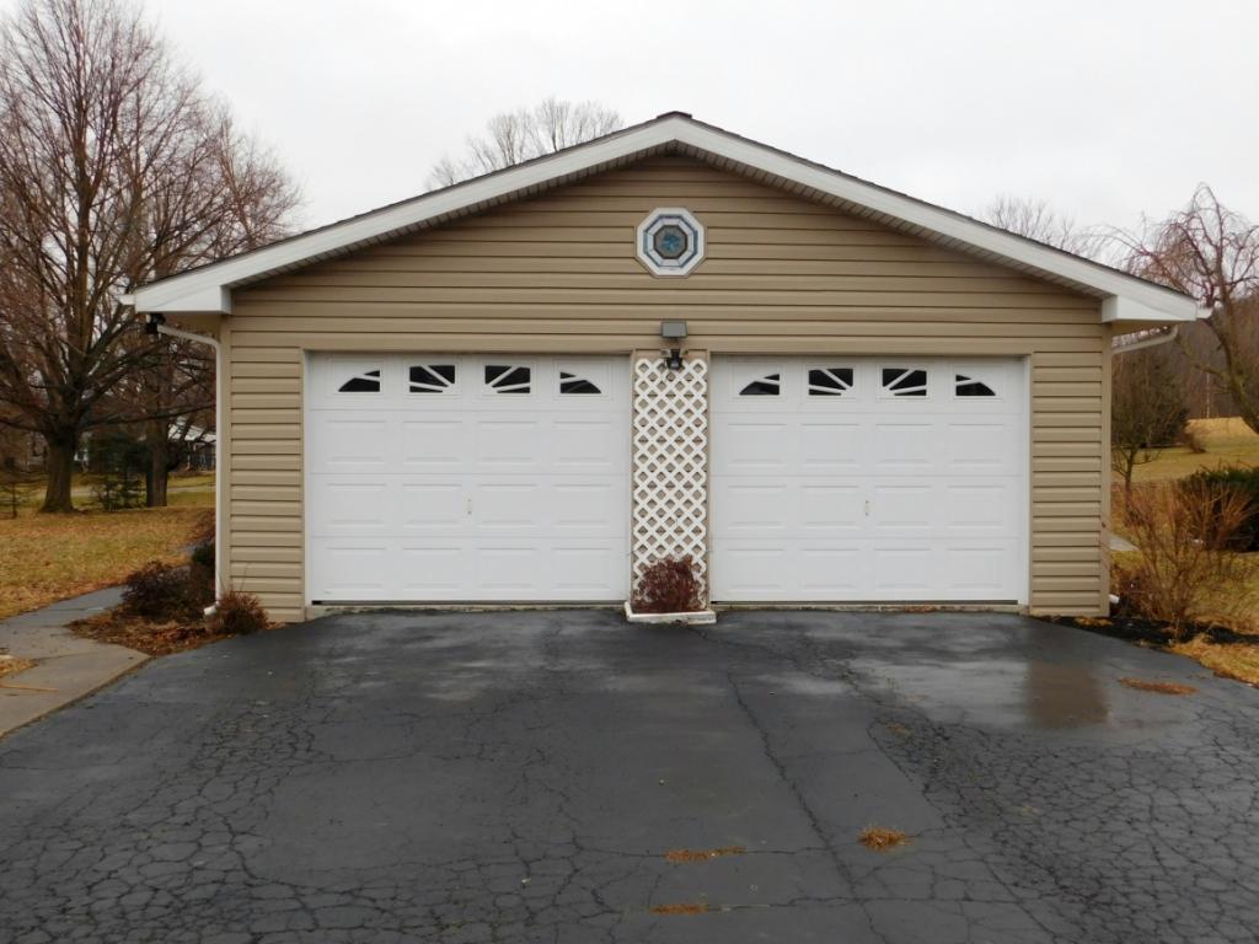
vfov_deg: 39.7
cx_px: 630
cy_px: 472
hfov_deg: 51.4
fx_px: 1309
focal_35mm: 36
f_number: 3.5
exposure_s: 1/100
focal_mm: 6.3
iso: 125
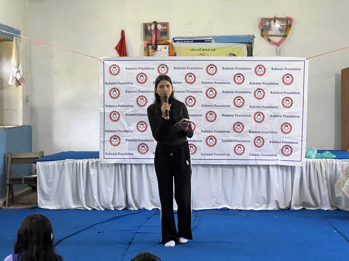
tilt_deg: -2.3
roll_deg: -0.2
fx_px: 776
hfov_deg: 25.3
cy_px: 130
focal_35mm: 77
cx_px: 174
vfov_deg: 19.1
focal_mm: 9
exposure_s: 1/60
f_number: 2.8
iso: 640
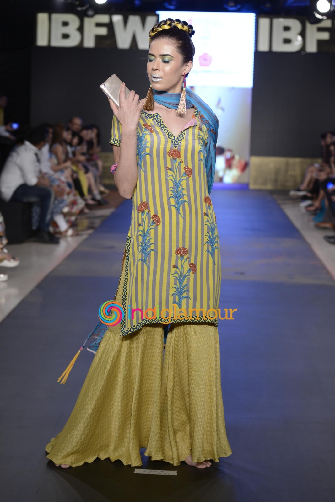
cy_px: 251
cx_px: 168
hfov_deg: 19.5
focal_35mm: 70
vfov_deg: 28.8
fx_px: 977
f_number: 4
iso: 800
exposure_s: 1/250
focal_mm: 70
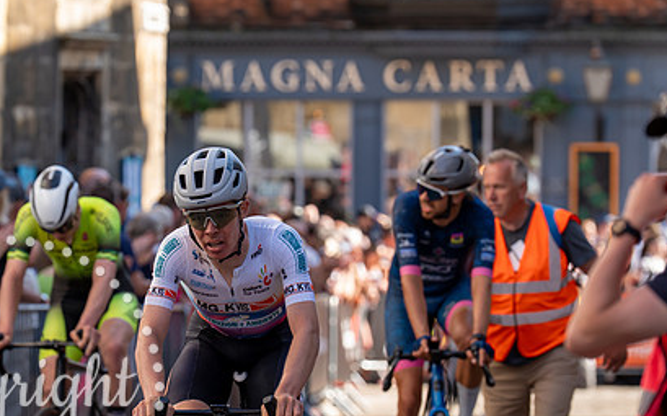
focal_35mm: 230
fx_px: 4178
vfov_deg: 5.7
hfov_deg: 9.1
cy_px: 306
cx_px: 264
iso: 500
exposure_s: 1/1000
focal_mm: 159
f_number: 4
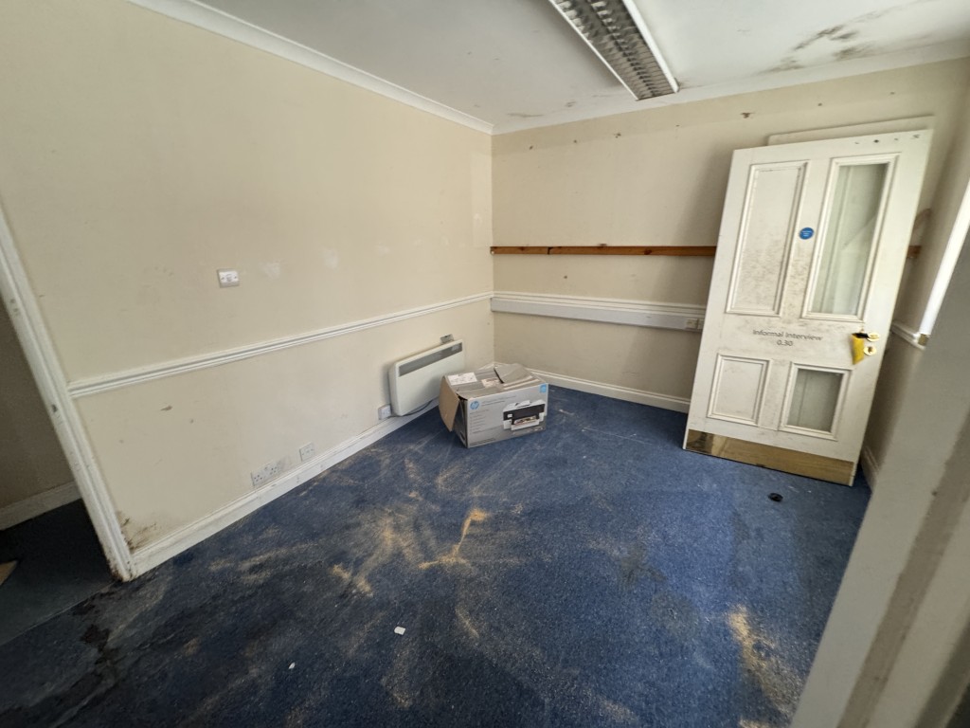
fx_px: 392
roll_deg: -0.8
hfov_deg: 102.1
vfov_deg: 85.7
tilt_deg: -15.0
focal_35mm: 14
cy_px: 364
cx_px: 485
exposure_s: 1/62
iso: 320
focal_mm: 2.22
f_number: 2.2
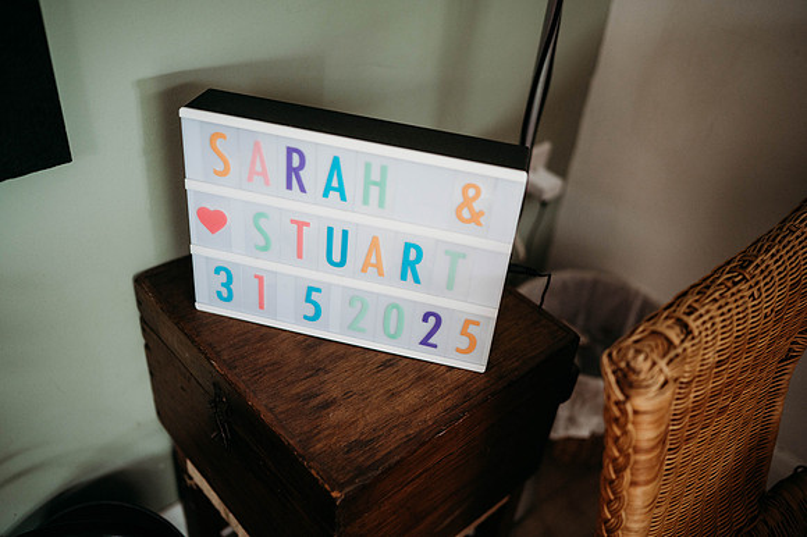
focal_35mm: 35
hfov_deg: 54.5
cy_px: 268
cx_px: 404
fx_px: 784
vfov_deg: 37.8
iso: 800
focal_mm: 35
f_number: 1.8
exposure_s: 1/200
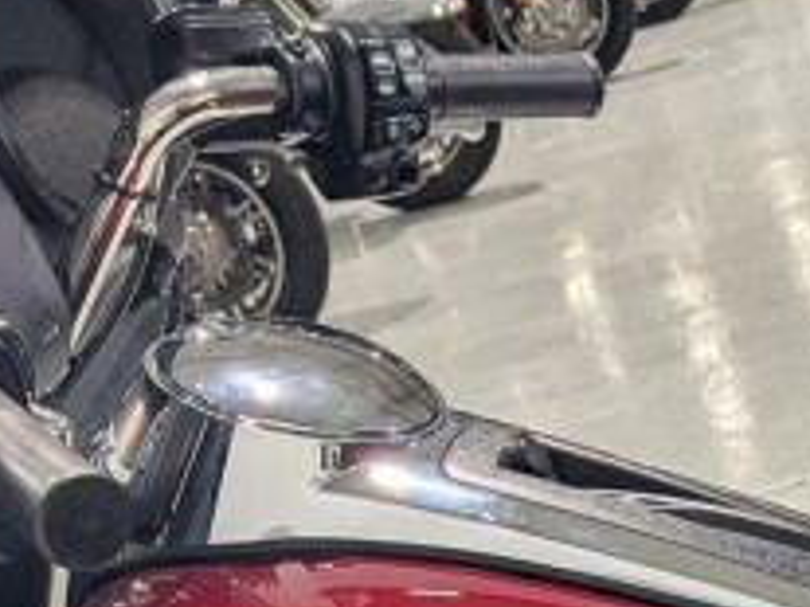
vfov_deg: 11.0
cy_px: 1136
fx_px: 2900
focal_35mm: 124
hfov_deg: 15.0
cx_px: 1105
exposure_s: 1/120
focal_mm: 6.81
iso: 82
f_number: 1.85
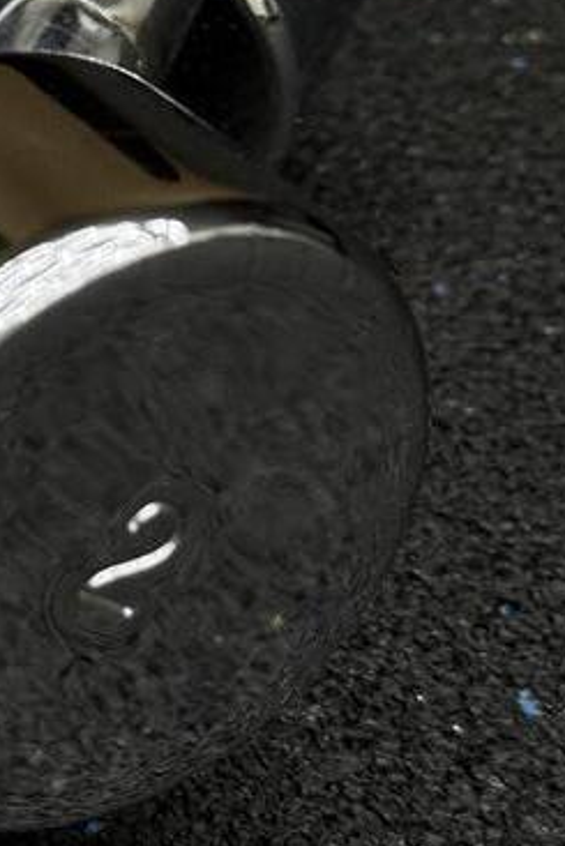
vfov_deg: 20.0
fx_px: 2399
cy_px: 293
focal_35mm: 102
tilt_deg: -45.6
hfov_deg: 13.0
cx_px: -153
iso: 80
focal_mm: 6.76
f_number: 1.78
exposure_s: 1/100
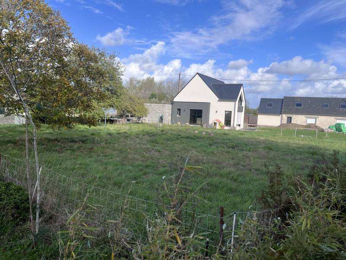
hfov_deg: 67.3
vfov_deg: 53.1
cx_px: 173
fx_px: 260
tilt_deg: -4.8
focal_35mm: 26
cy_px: 130
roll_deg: -2.4
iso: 50
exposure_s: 1/2755
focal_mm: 5.1
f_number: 1.6
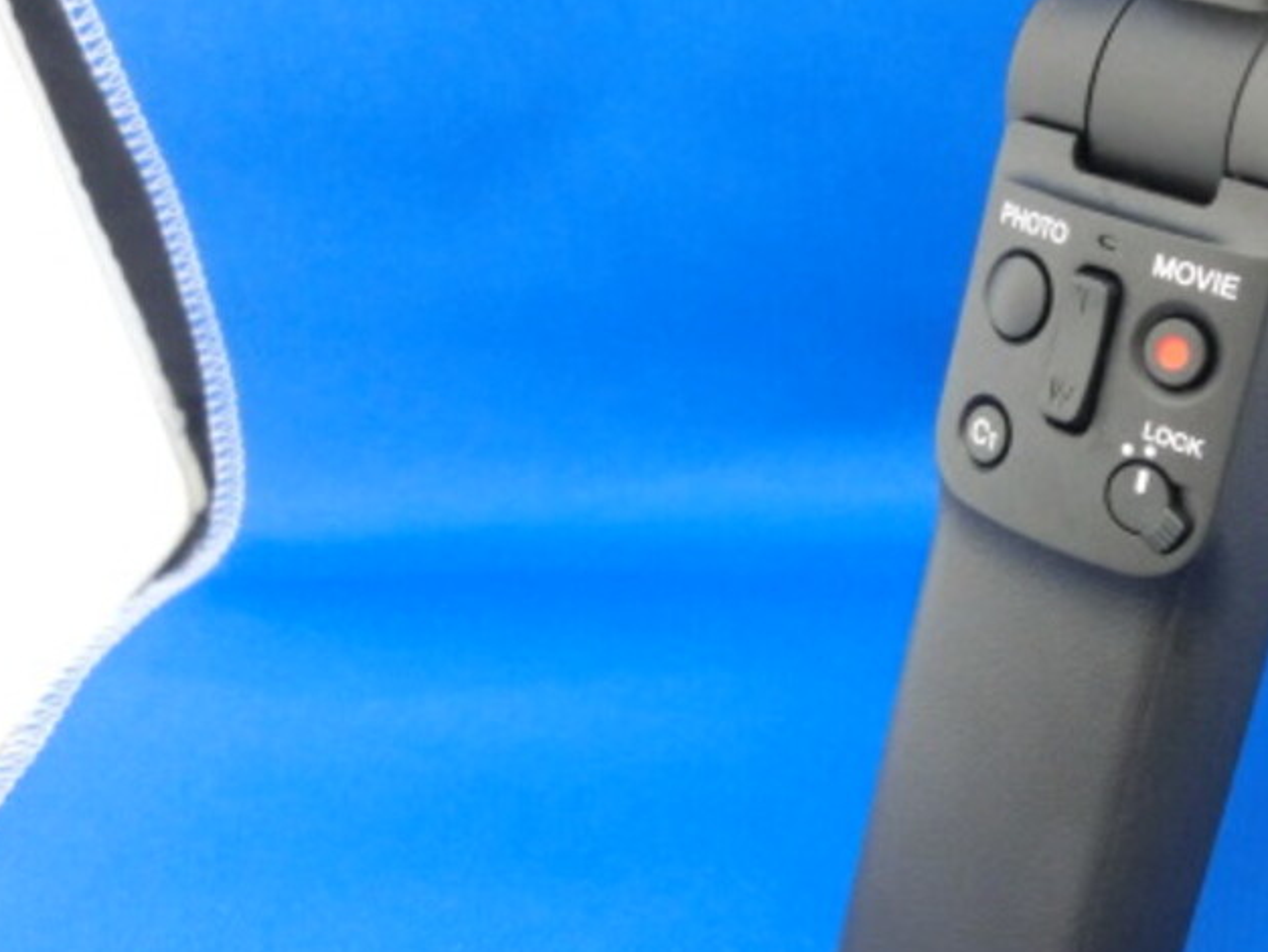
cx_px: 1187
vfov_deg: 31.5
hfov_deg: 37.9
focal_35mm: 46
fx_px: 1686
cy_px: 417
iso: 800
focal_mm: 4.24
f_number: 3
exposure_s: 1/40
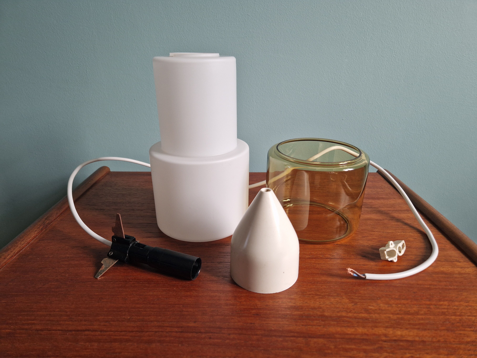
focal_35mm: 23
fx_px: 317
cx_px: 238
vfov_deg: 58.9
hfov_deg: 73.9
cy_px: 179
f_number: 1.8
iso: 50
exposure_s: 1/100
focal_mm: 5.4
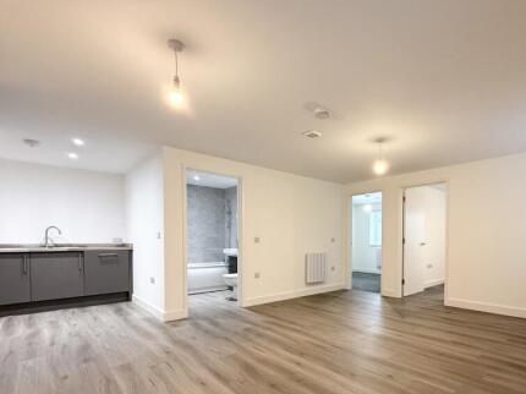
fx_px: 289
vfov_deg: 67.4
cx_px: 317
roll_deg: +0.0
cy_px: 250
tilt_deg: -1.4
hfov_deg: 83.6
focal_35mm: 19
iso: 320
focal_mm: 2.22
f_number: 2.2
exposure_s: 1/100
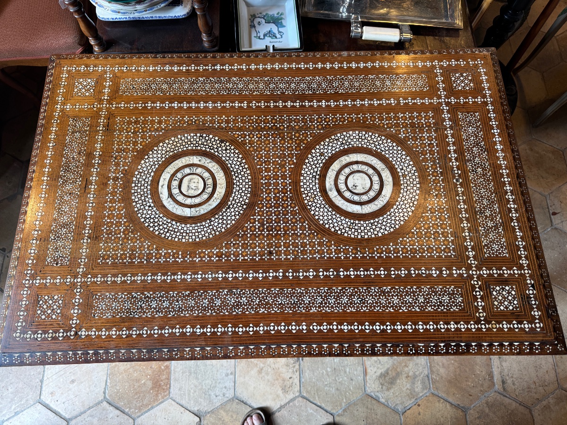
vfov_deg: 56.8
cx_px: 284
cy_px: 212
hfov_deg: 71.6
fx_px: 393
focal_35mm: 24
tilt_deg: -71.8
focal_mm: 6.76
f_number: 1.78
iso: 100
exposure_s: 1/50
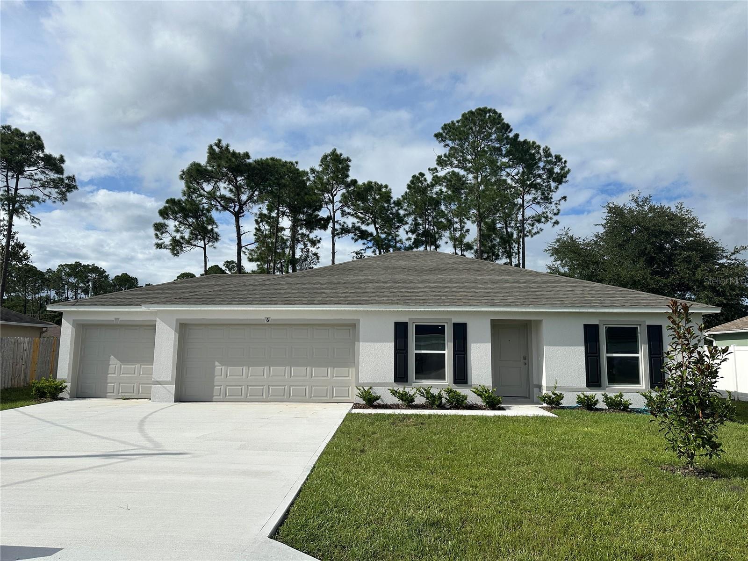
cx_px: 374
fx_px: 519
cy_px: 280
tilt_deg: +7.5
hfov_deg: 71.6
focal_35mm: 24
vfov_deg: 56.8
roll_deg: -1.0
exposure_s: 1/8929
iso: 80
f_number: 1.78
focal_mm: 6.86
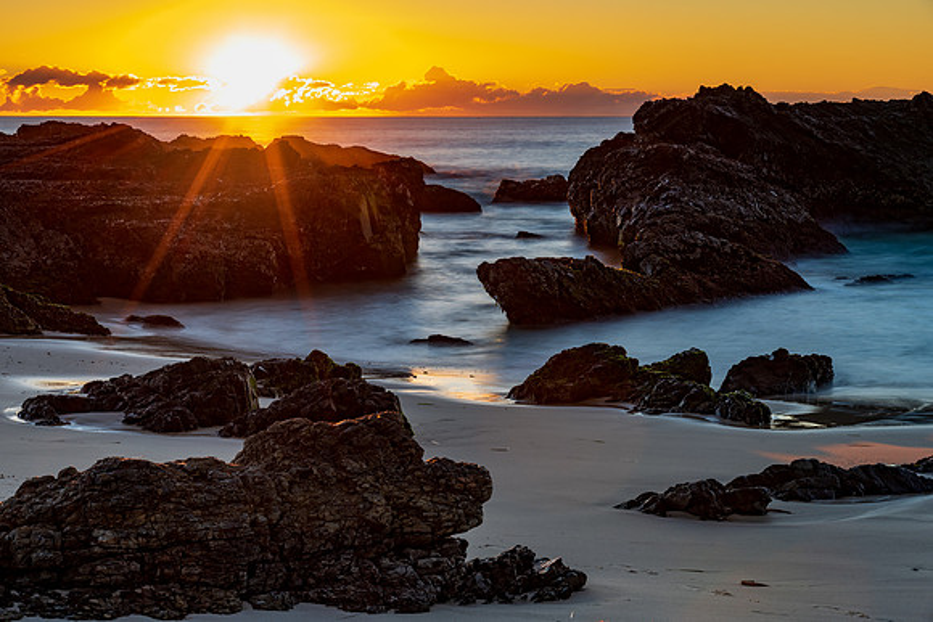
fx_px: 1861
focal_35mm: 72
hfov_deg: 28.2
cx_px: 466
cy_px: 311
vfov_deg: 19.0
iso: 31
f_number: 13
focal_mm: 70
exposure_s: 6
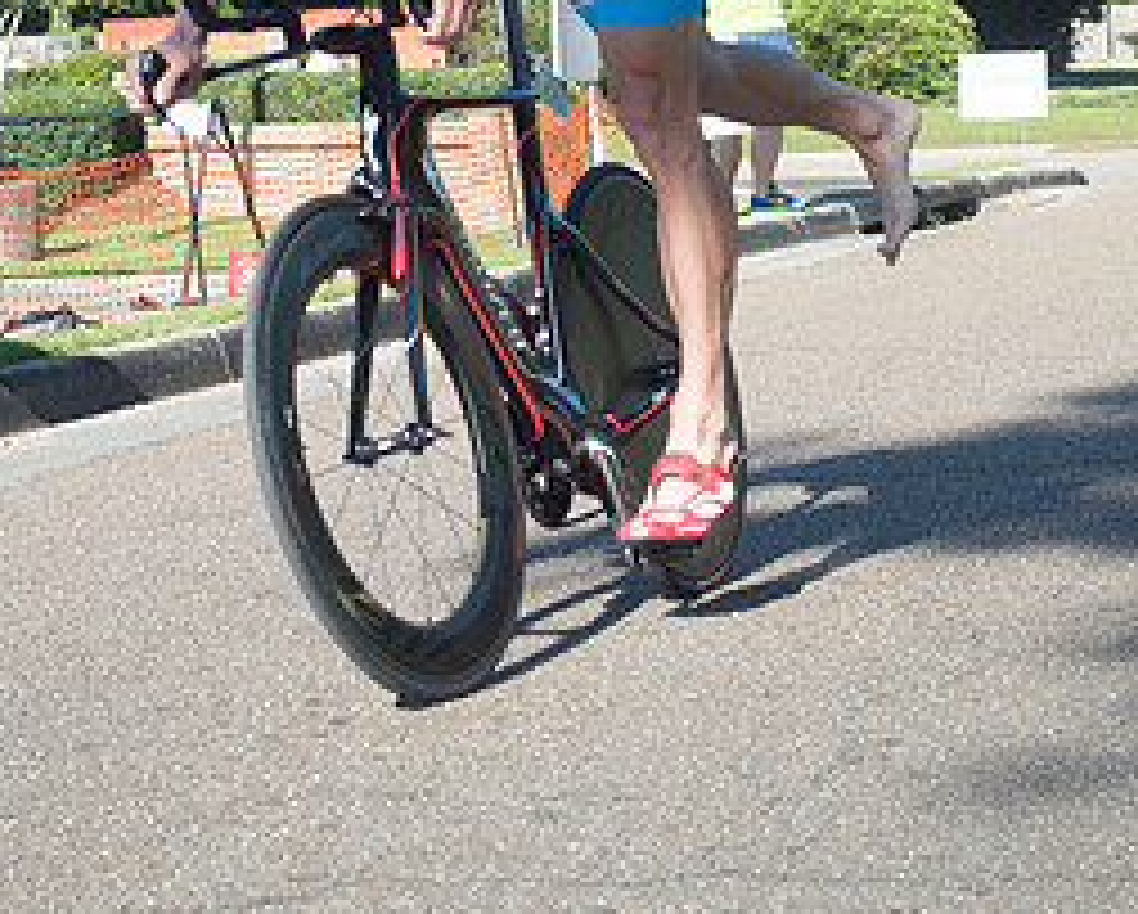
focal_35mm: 115
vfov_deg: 13.2
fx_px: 3878
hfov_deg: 16.7
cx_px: 551
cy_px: -32
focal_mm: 46
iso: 400
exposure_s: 1/1600
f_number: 6.3
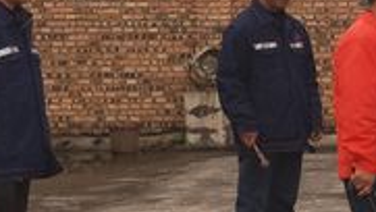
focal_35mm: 96
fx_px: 958
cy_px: 42
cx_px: 426
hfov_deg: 21.0
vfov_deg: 12.6
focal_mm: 5.47
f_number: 2.6
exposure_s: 1/420
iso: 26
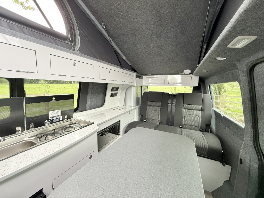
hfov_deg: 102.1
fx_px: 107
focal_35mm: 14
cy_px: 99
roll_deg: -2.1
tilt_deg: -6.2
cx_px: 132
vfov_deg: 85.7
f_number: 2.2
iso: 200
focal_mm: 2.22
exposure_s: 1/99
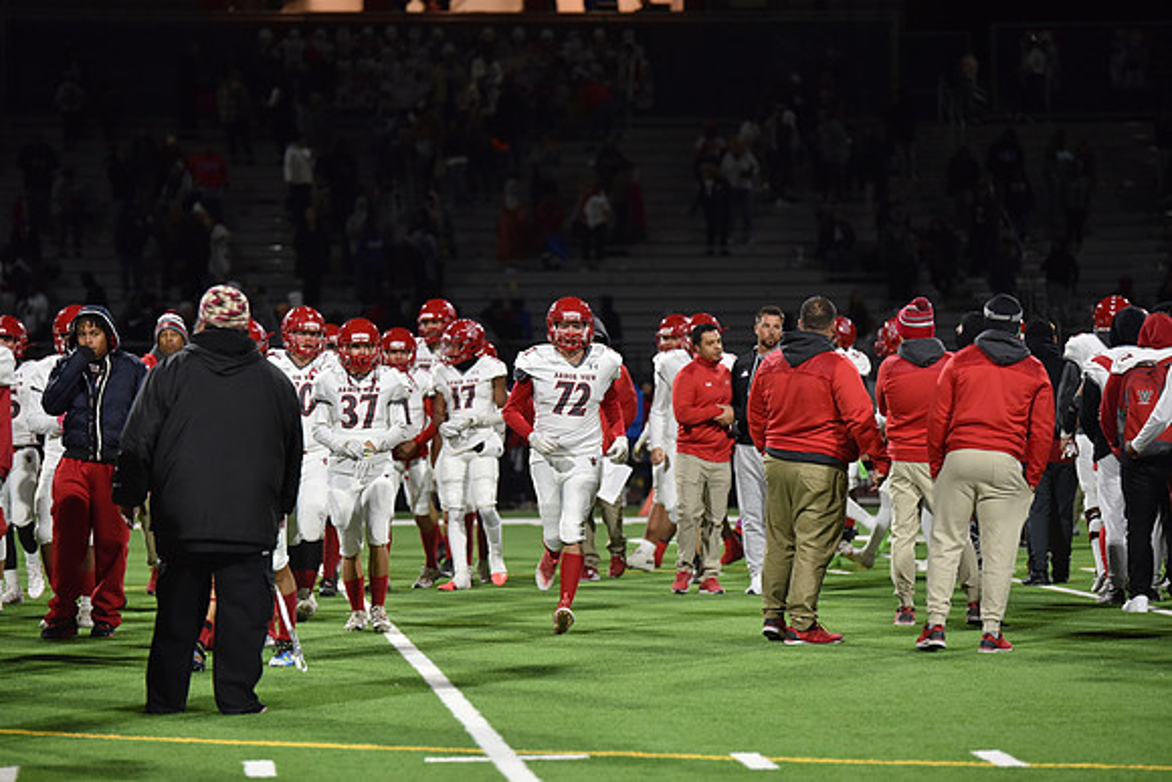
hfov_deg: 13.2
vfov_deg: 8.9
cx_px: 586
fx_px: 5047
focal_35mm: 155
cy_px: 391
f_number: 2.8
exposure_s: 1/640
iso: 2800
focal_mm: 155
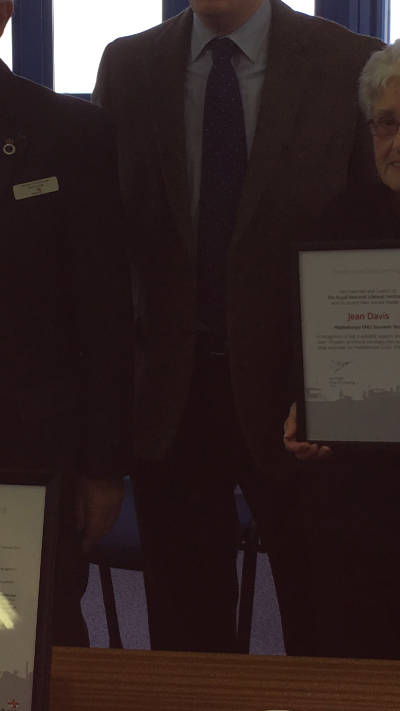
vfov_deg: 23.8
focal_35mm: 89
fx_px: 1678
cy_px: 233
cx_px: 91
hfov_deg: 13.5
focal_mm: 4.15
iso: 25
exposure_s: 1/78
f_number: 2.2
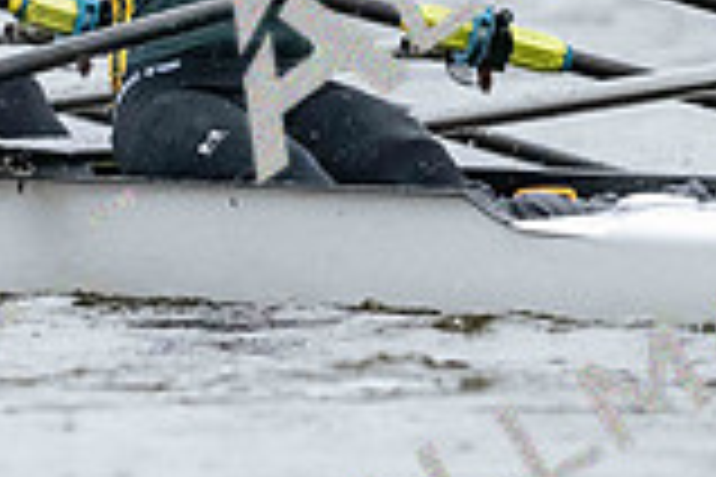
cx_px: -153
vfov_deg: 0.9
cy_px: -245
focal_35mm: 1458
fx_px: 28996
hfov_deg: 1.4
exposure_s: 1/1600
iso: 7200
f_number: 4.5
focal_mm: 400
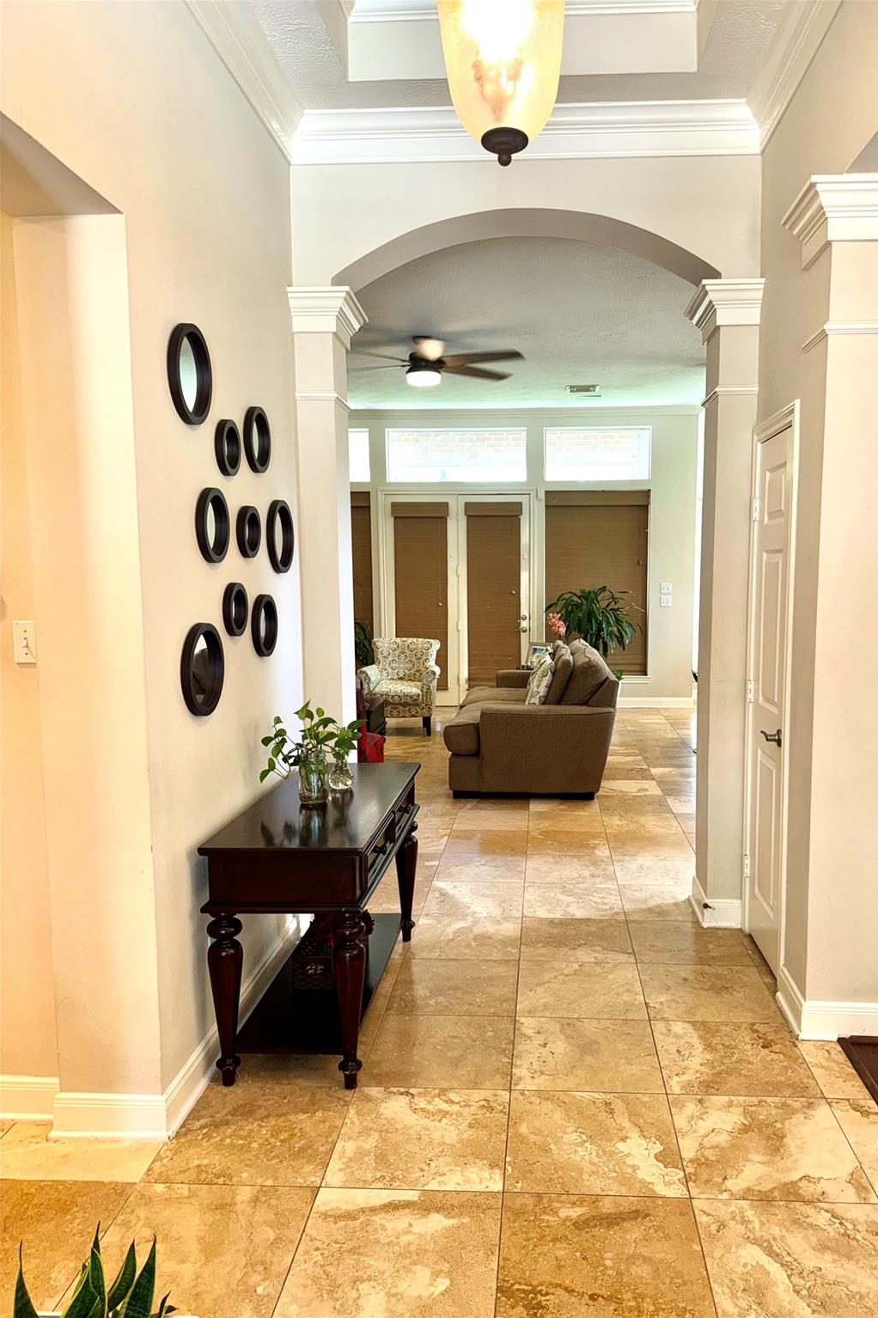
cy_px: 659
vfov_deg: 71.5
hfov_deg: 51.1
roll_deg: +0.9
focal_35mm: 25
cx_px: 494
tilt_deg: -6.6
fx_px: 915
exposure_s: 1/28
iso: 64
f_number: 1.78
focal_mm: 6.76
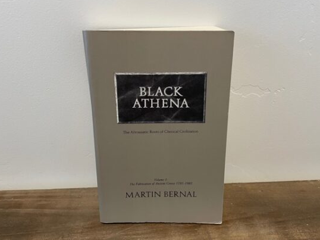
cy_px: 117
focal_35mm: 29
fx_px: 268
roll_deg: +1.0
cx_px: 162
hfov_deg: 61.7
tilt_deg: -29.6
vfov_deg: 48.2
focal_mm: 4.2
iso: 160
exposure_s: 1/60
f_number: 1.6
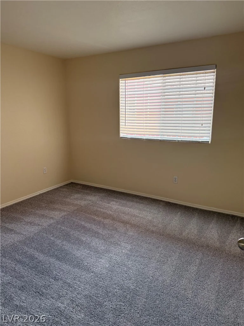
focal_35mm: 24
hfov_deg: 56.8
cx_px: 122
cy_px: 163
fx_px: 226
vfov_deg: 71.6
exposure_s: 1/240
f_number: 1.78
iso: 200
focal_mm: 6.76
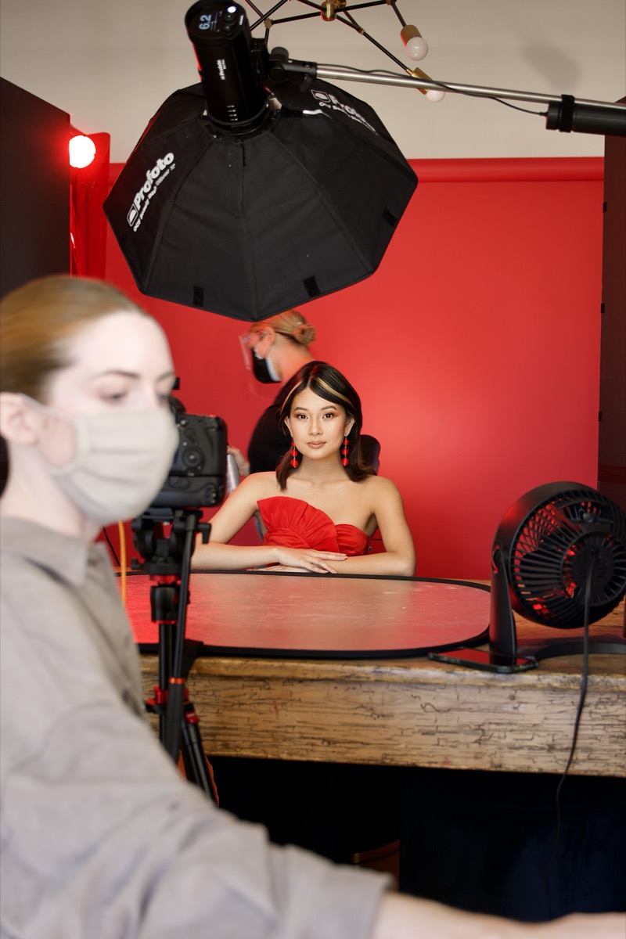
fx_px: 913
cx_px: 313
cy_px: 470
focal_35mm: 35
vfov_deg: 54.4
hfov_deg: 37.9
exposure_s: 1/40
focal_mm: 35
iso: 250
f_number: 2.8
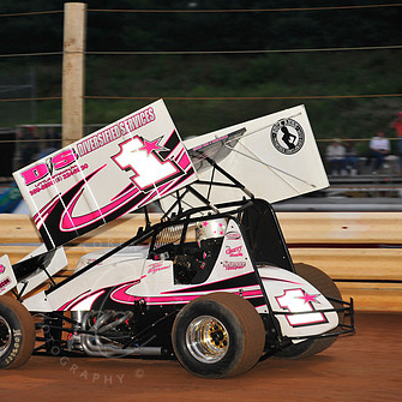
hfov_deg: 7.0
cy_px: 200
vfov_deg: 7.0
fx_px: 3285
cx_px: 110
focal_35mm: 250
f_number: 6.3
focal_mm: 170
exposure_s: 1/320
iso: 1000
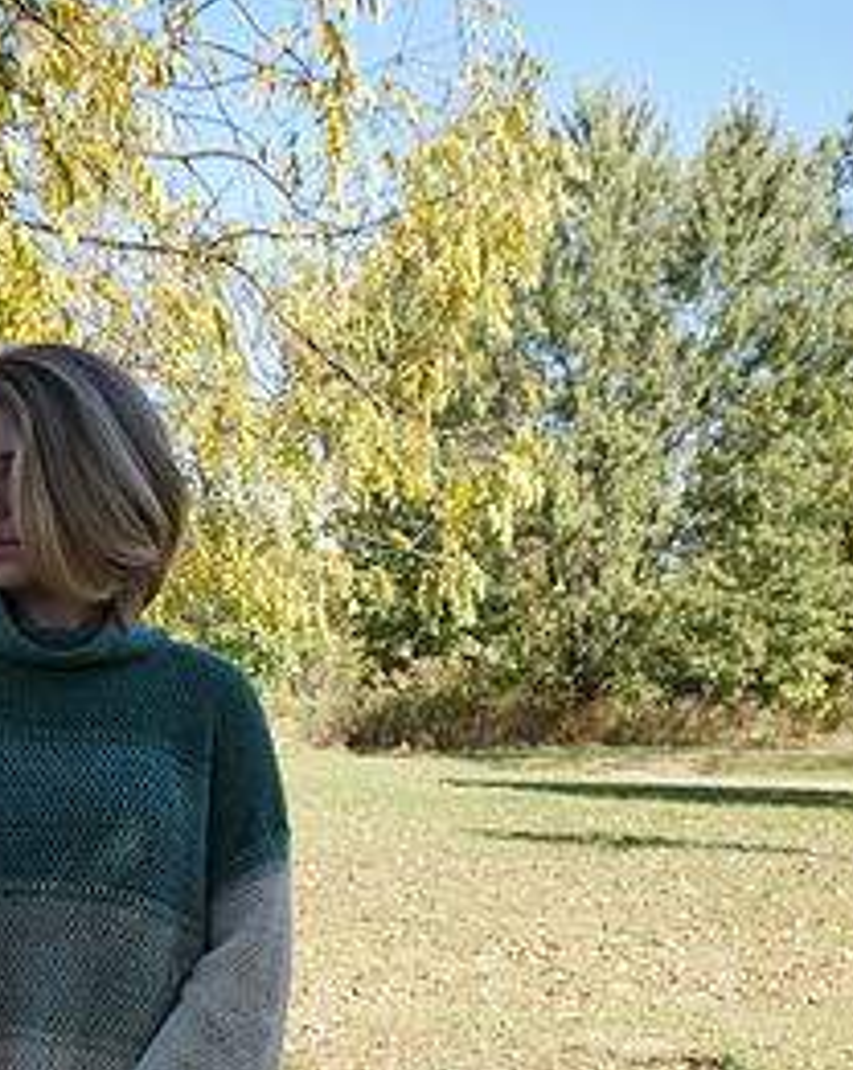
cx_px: 289
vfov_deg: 32.8
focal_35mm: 54
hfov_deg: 27.9
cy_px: 984
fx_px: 1708
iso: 125
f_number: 4.5
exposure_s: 1/320
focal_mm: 20
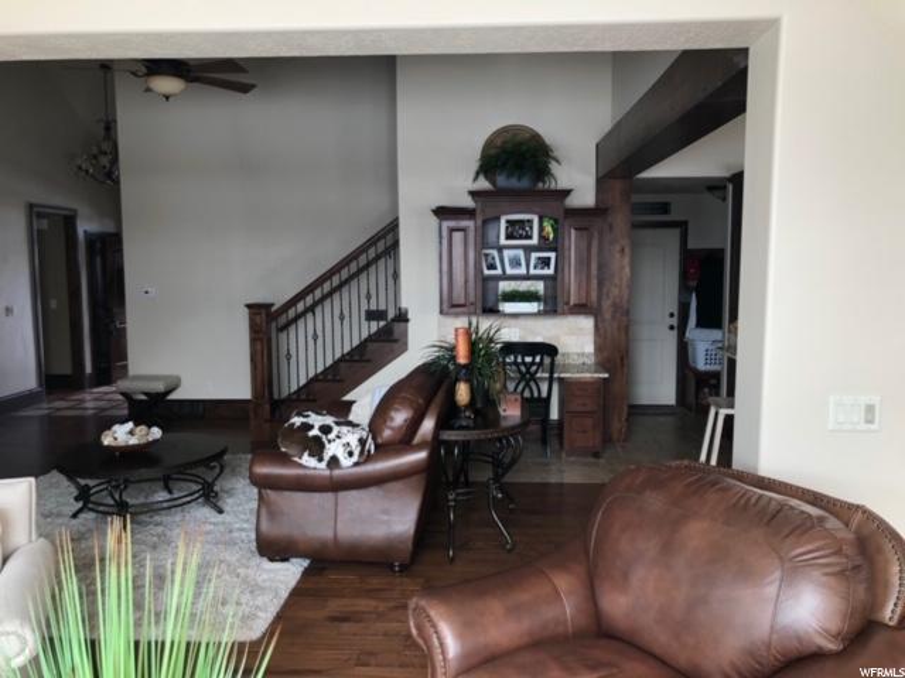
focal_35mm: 28
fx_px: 732
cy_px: 339
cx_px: 452
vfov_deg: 49.7
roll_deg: +0.6
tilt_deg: -4.8
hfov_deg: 63.4
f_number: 1.8
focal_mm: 4
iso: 64
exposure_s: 1/120
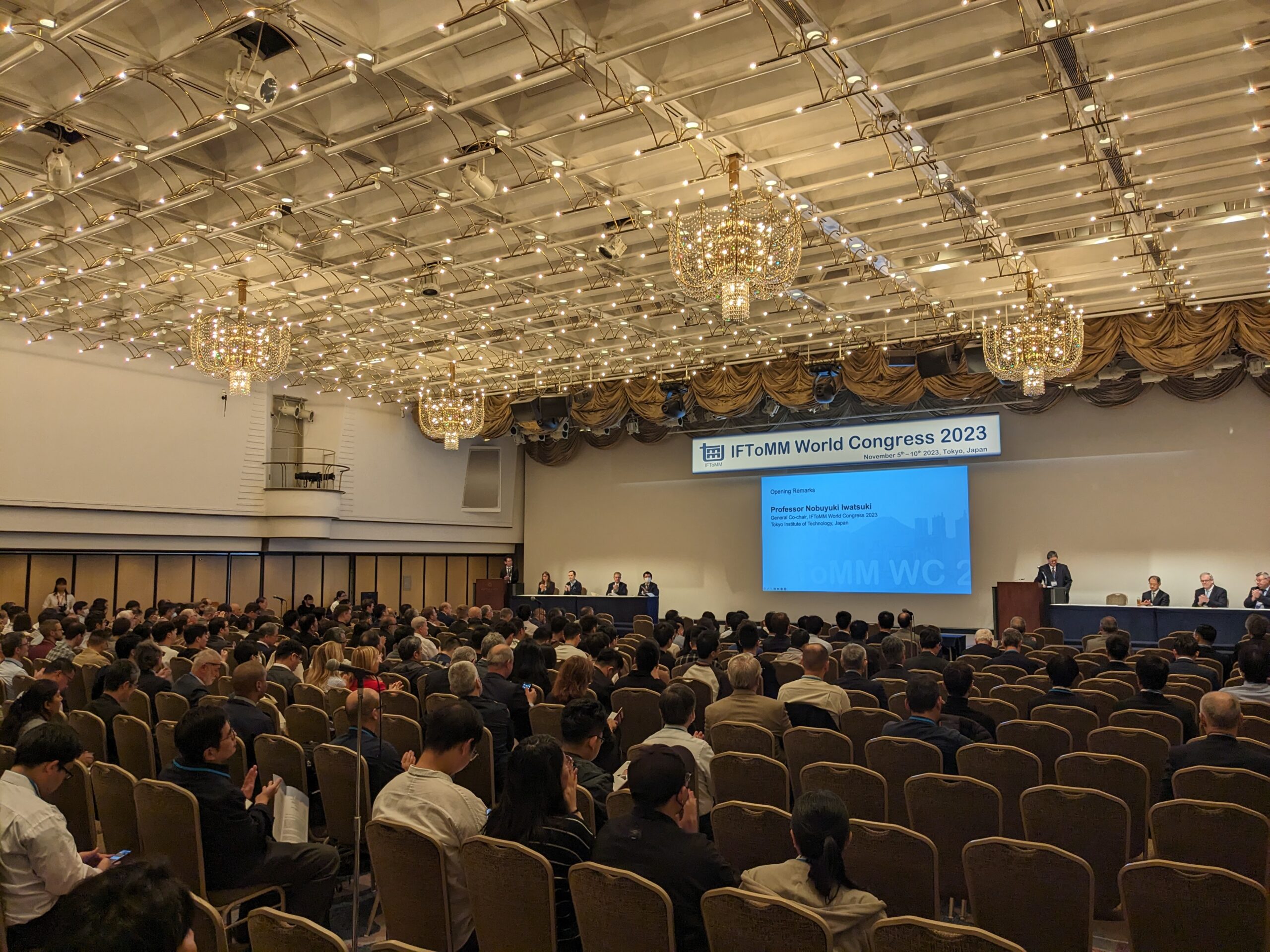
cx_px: 635
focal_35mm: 27
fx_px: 991
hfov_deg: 65.3
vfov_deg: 51.4
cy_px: 476
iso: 79
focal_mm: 4.38
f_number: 1.73
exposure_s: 1/99.9
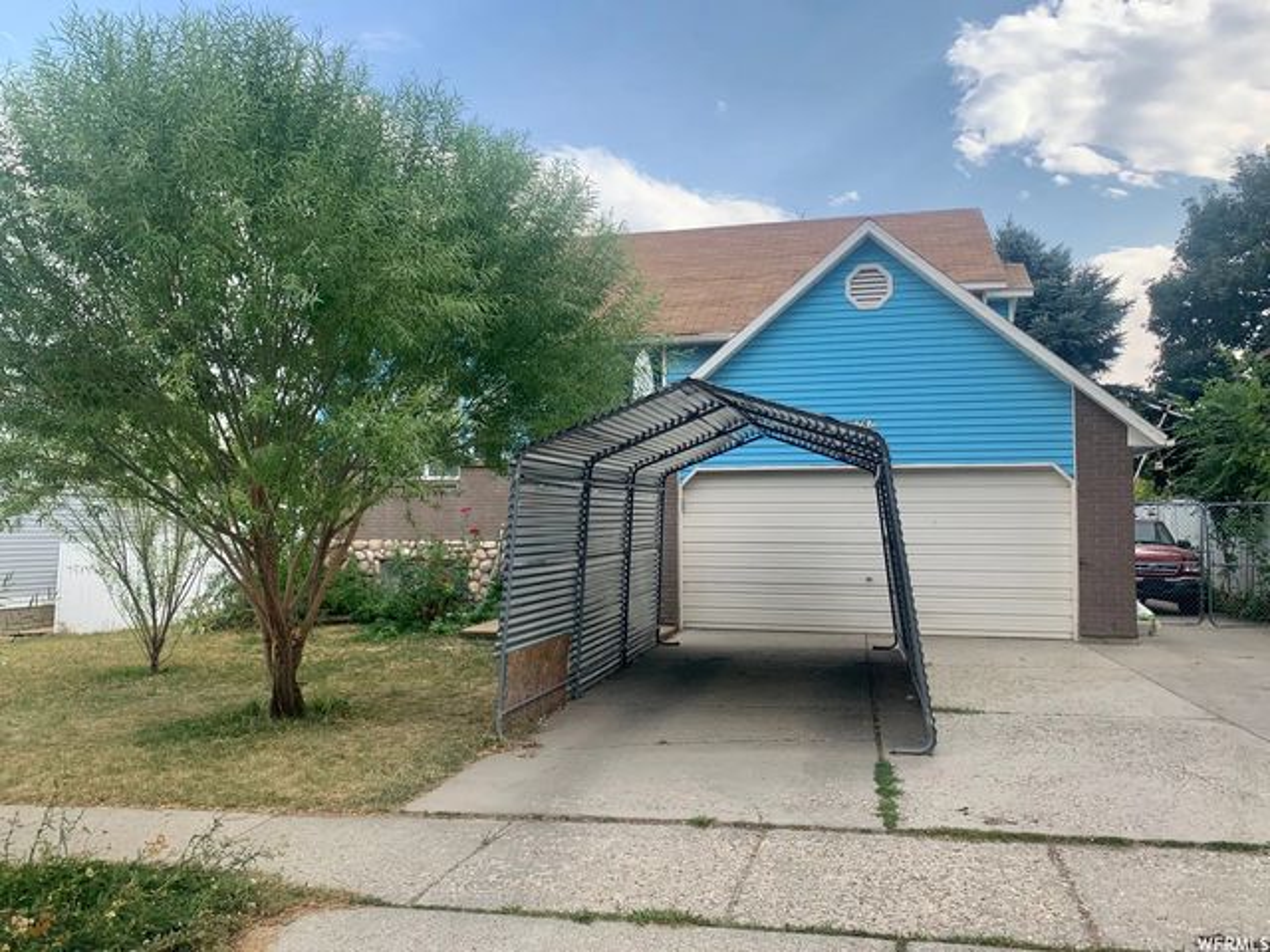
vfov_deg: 53.1
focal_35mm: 26
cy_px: 476
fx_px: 954
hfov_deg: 67.3
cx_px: 635
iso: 25
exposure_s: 1/732
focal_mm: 4.25
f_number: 1.8
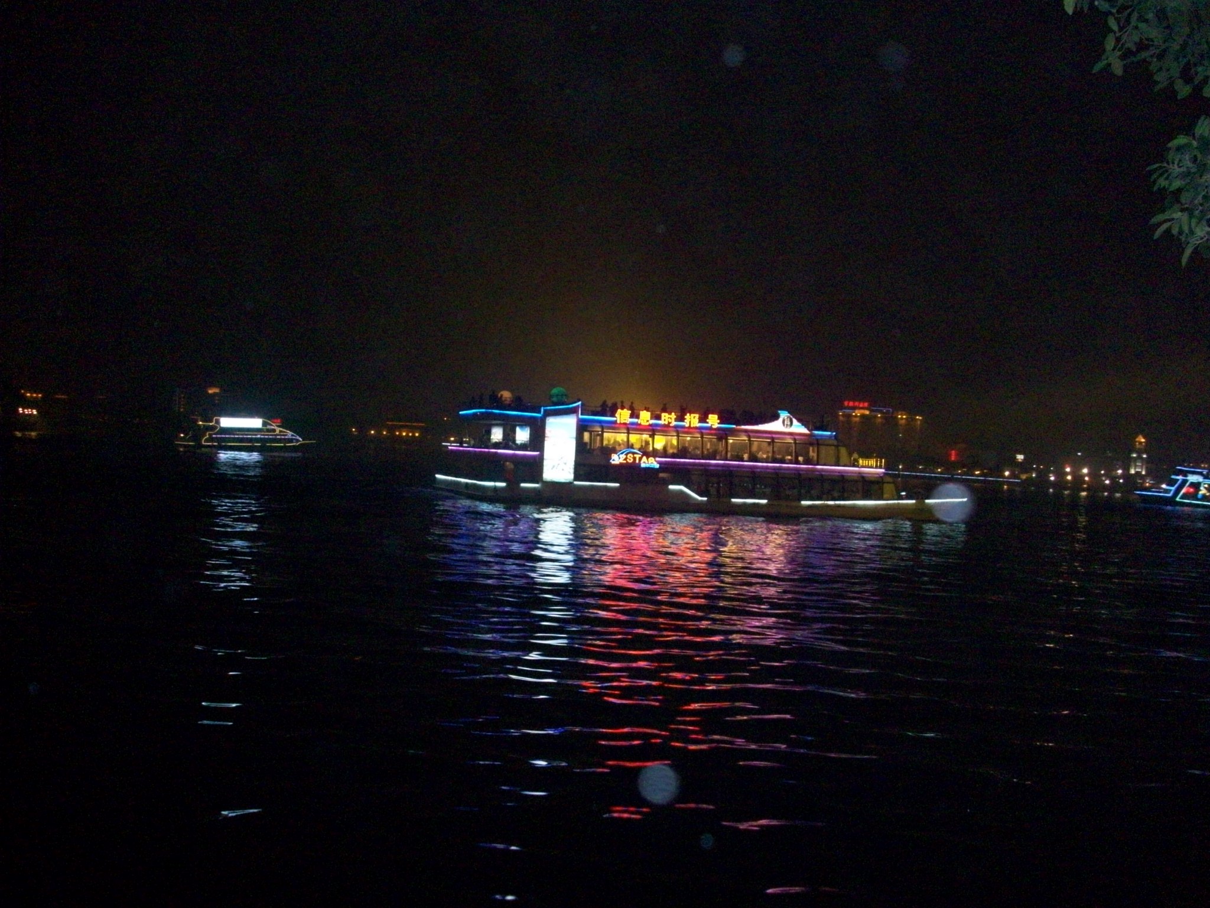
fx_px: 1188
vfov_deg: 41.8
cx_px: 605
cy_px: 454
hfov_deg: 54.0
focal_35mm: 34
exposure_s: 1/30
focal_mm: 5.7
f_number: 2.8
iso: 320
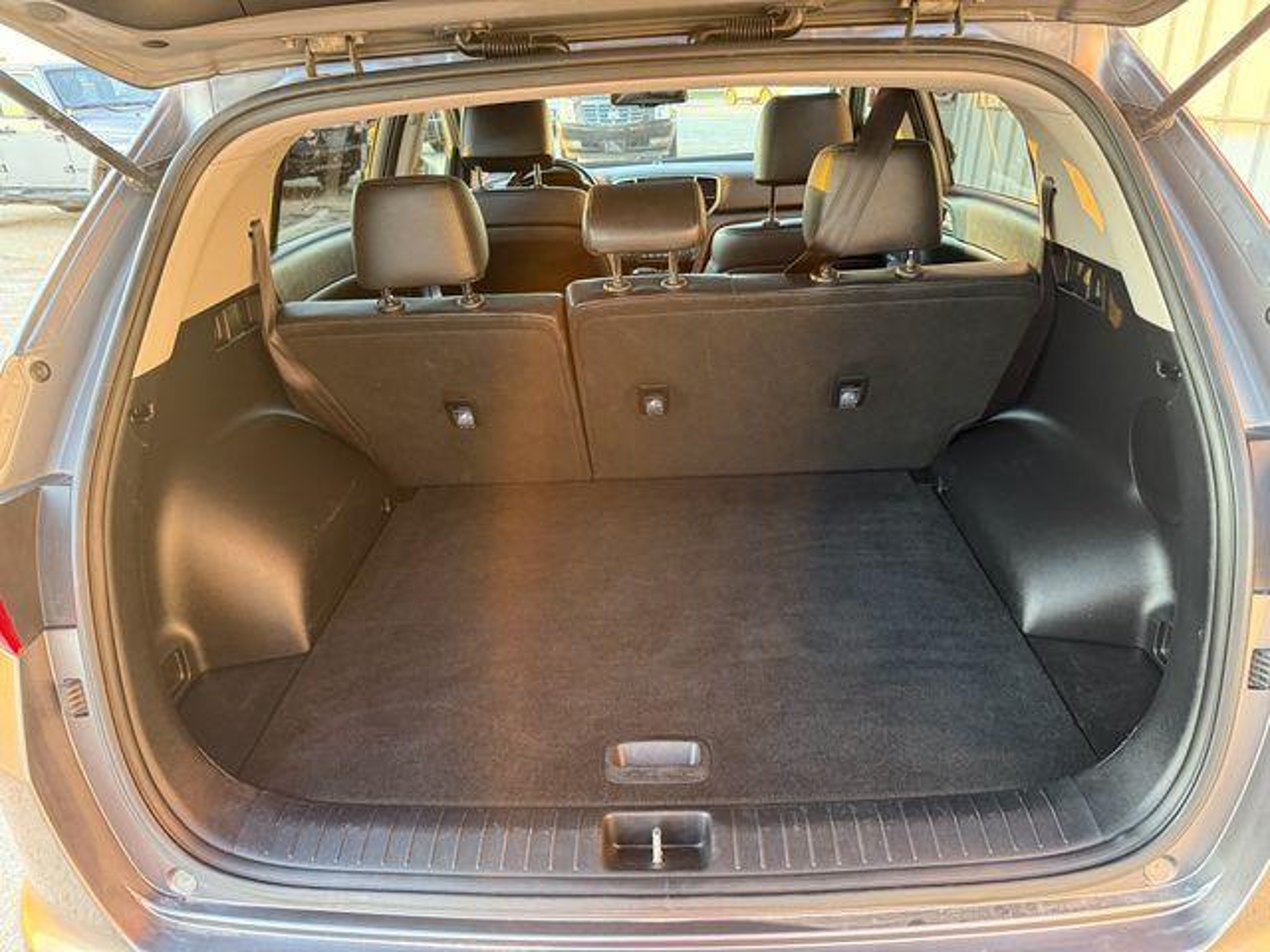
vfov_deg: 56.8
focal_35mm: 24
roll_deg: +0.0
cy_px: 476
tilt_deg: -23.2
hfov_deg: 71.6
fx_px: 881
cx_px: 635
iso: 400
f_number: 1.78
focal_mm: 6.76
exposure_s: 1/60
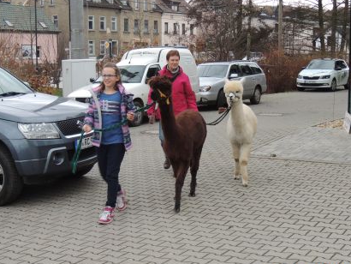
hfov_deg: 30.7
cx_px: 191
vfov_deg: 23.3
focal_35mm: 63
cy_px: 138
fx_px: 639
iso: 160
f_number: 3.5
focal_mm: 8.3
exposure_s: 1/50
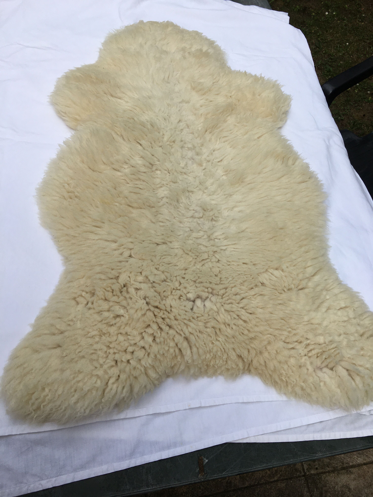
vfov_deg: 61.7
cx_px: 186
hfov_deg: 48.2
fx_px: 417
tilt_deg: -58.8
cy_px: 248
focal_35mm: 29
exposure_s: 1/962
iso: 25
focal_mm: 4.15
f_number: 2.2
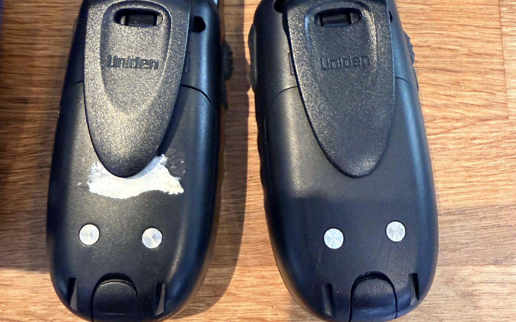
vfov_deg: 35.0
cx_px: 258
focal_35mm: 36
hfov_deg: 54.0
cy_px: 105
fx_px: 506
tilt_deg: -81.0
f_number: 2.2
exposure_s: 1/50
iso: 640
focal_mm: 2.22
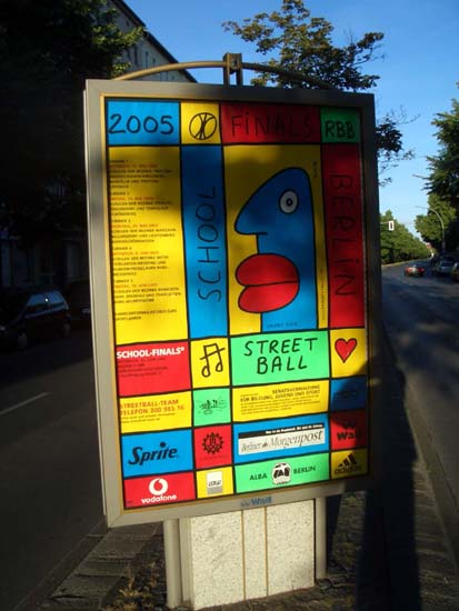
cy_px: 306
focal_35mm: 35
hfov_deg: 40.7
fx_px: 618
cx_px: 230
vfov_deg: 52.6
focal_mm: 5.8
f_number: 4.3
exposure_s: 1/400
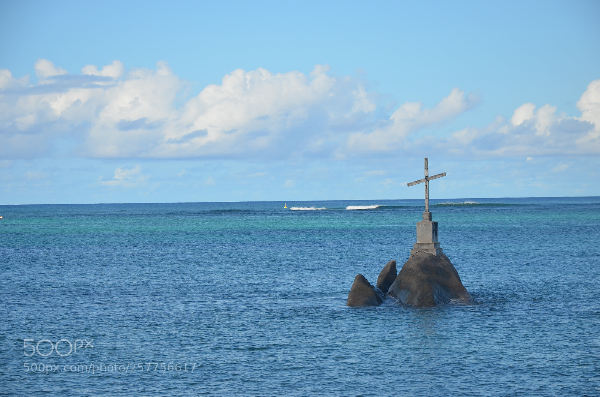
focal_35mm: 128
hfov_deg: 16.1
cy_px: 198
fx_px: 2120
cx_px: 300
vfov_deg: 10.7
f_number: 7.1
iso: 200
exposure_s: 1/800
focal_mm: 85
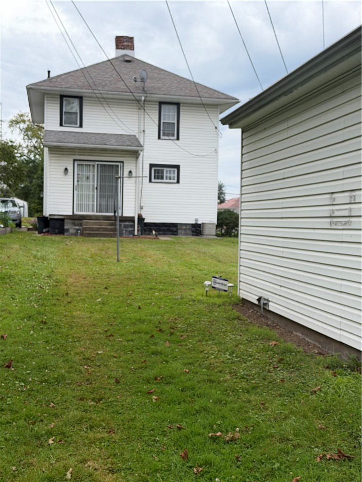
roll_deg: -1.5
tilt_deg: -1.7
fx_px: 669
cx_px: 181
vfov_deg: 39.7
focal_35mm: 48
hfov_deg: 30.3
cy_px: 241
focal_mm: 6.76
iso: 100
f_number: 1.78
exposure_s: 1/1429
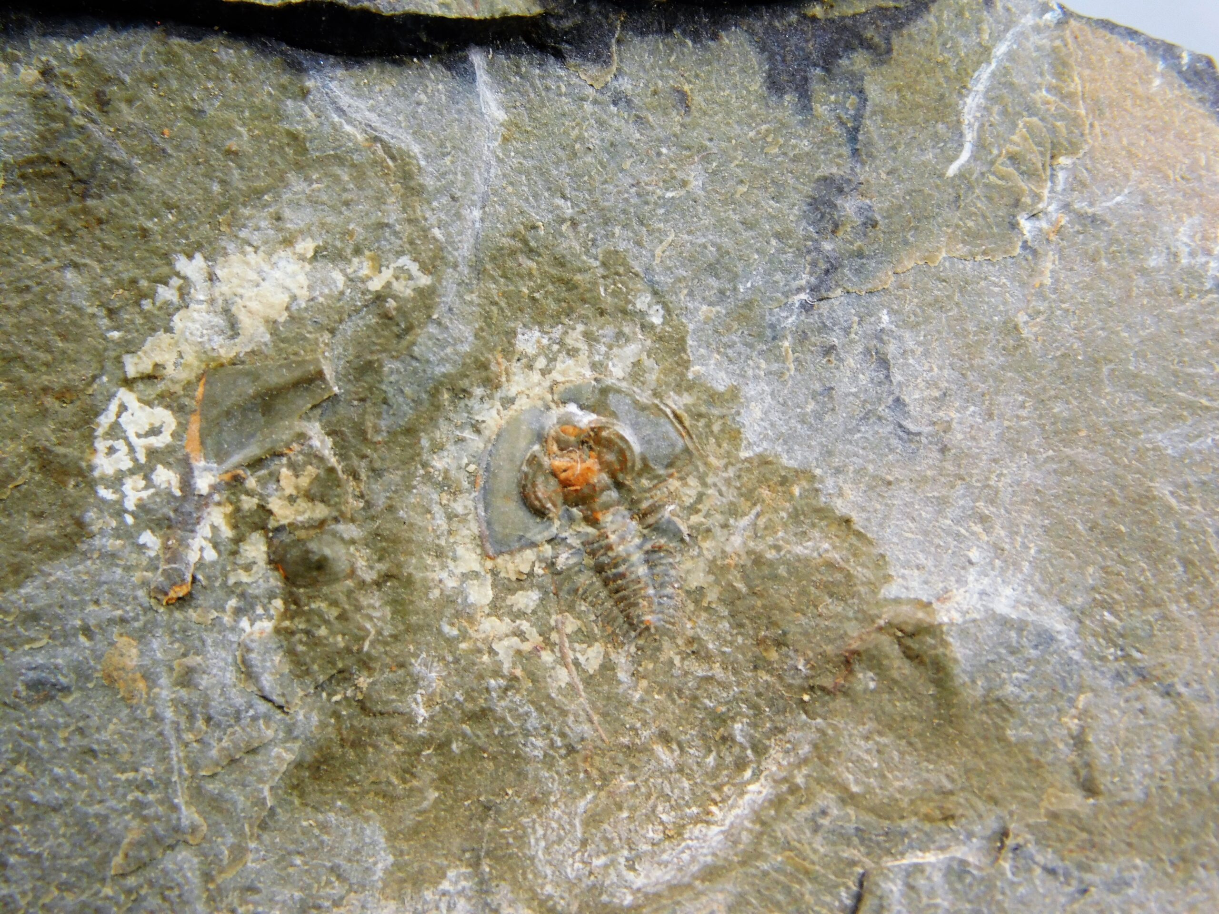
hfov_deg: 9.8
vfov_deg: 7.4
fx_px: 7113
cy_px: 457
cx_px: 610
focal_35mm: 202
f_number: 5.4
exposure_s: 1/80
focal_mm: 35.9
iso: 125
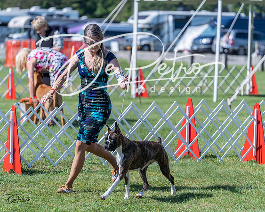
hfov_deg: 11.1
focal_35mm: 173
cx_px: 132
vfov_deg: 8.9
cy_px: 106
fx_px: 1360
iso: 100
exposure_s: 1/1000
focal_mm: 154
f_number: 4
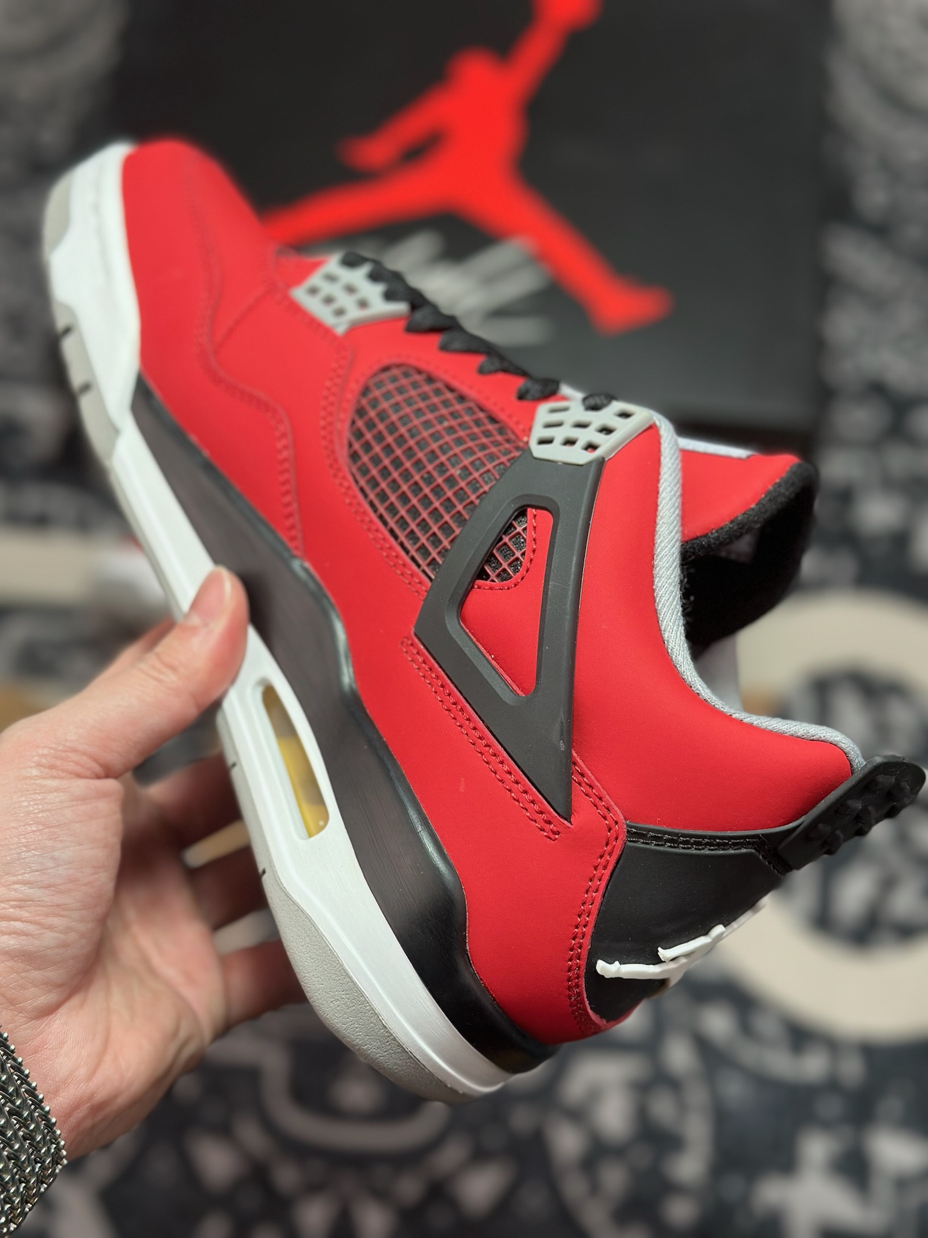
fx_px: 1716
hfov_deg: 30.3
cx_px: 464
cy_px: 619
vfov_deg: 39.7
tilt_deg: -63.8
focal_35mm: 48
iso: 80
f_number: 1.78
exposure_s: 1/529
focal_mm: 6.86
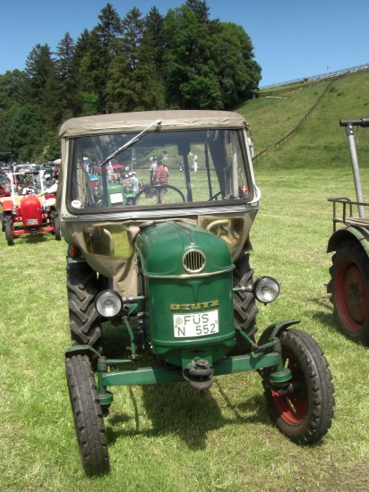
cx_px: 184
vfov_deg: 49.0
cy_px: 246
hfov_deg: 37.7
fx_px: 541
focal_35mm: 38
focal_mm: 6.3
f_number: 4.6
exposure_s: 1/200
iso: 64
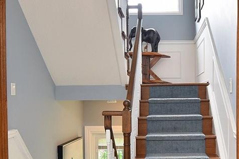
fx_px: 272
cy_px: 107
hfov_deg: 46.8
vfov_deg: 32.3
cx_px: 157
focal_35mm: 41
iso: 800
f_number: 5
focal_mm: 19
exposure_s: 1/100
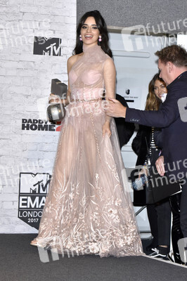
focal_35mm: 100
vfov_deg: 20.4
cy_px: 140
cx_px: 94
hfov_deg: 13.7
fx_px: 780
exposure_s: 1/250
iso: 2000
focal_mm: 100
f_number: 6.3
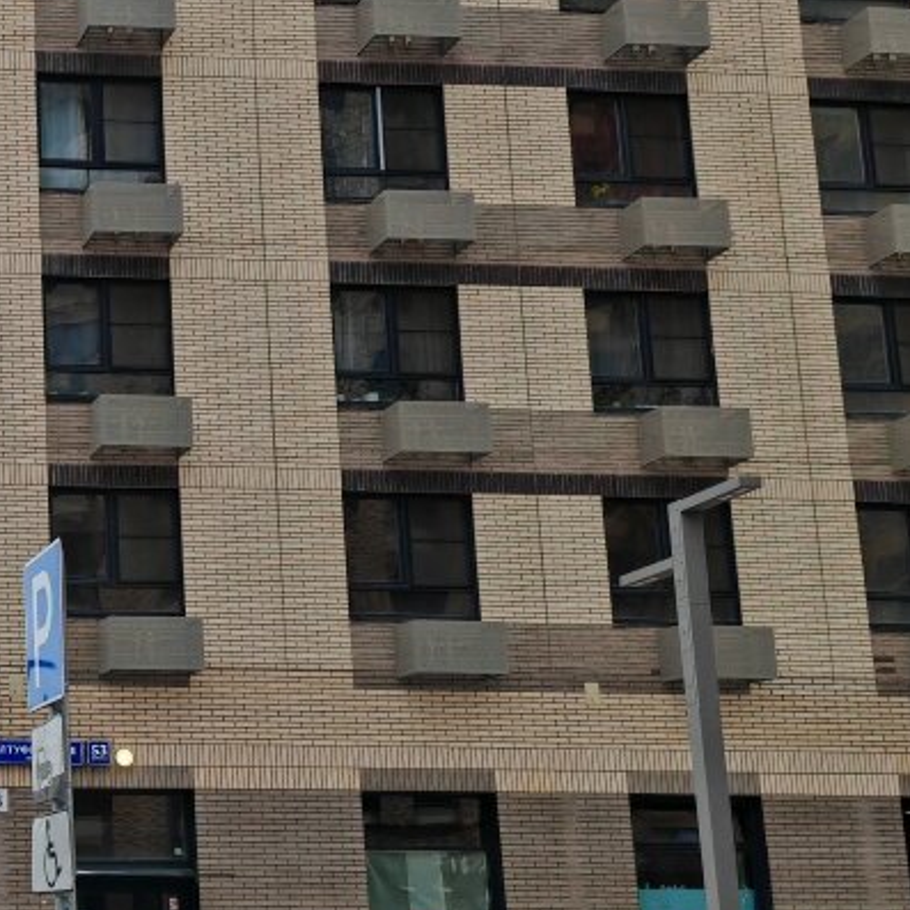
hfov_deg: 26.0
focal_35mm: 57
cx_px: -252
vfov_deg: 29.8
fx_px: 1695
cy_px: 610
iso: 50
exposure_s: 1/180
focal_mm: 5.3
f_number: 1.9
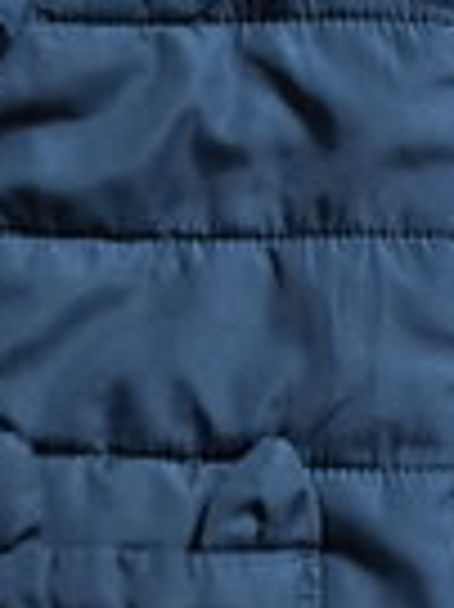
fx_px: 2470
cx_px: 499
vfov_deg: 13.9
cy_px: 133
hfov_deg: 10.4
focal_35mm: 141
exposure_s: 1/33.3
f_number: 1.6
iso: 640
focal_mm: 6.57
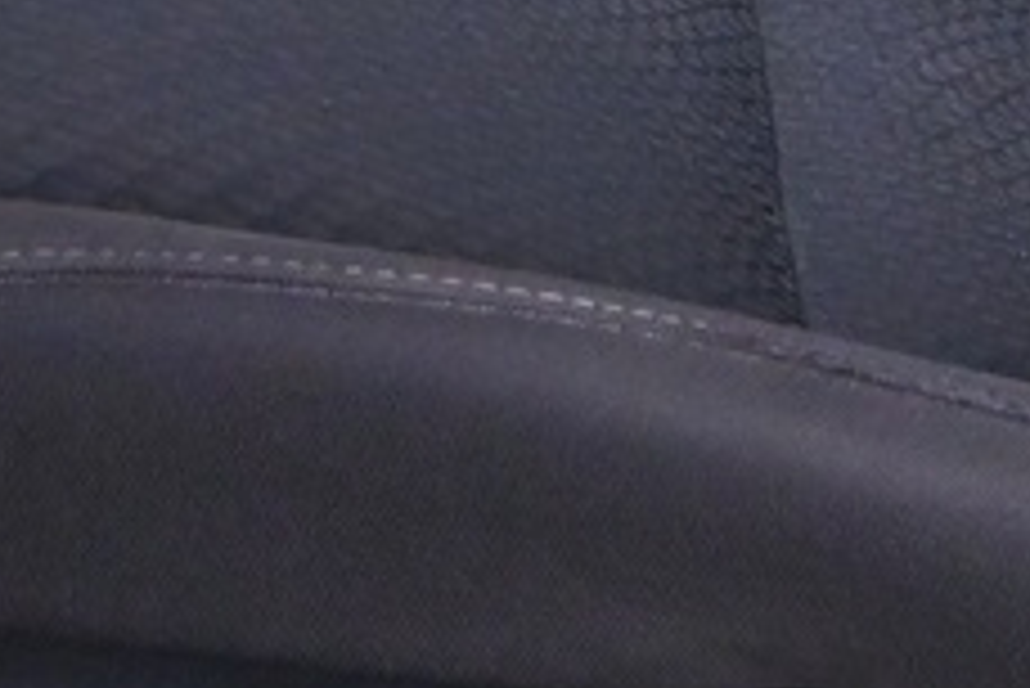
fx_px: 5468
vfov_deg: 6.8
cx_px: 1484
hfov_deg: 10.4
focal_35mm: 191
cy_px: -989
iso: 3200
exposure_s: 1/25
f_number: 3.5
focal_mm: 18
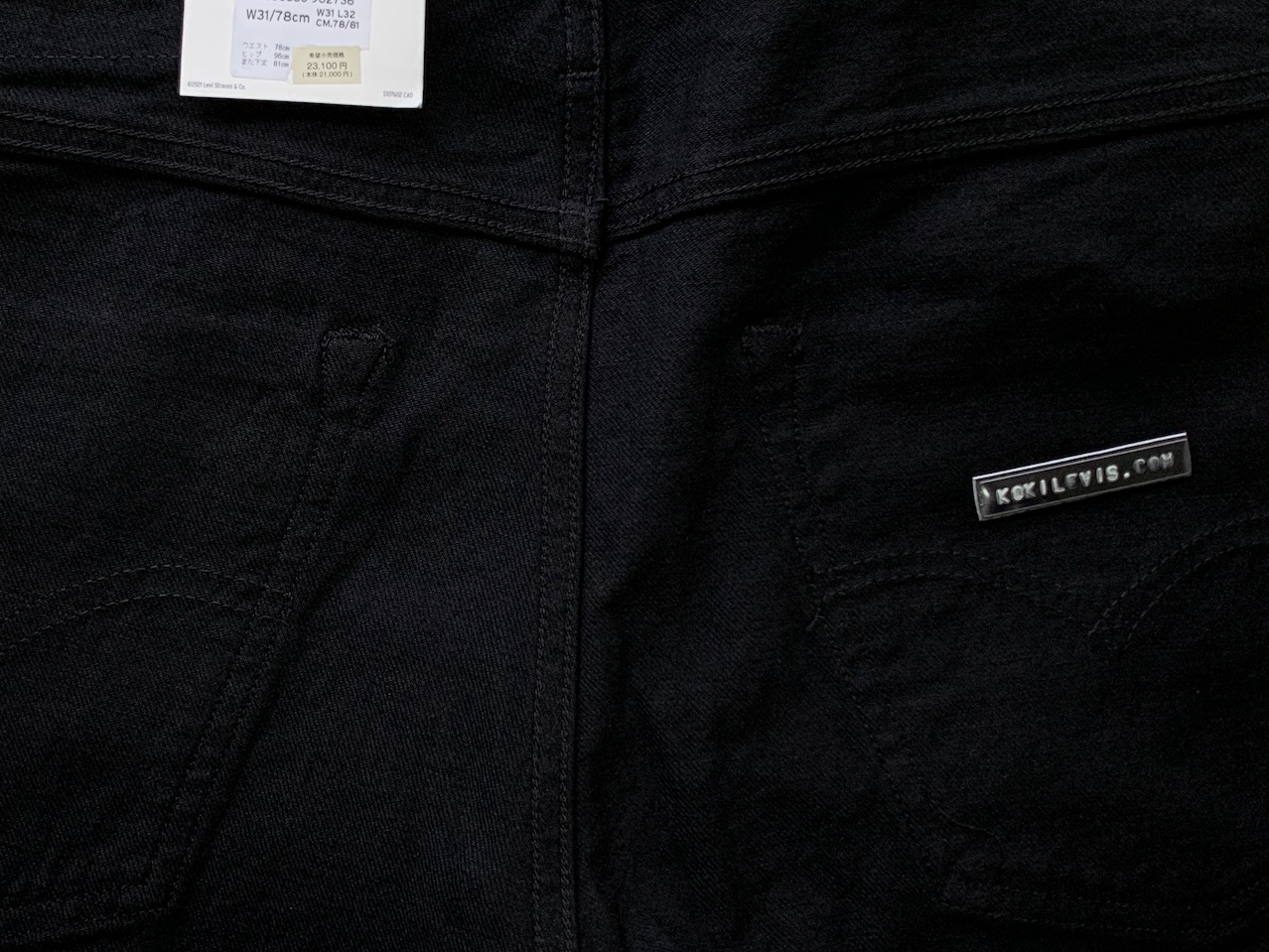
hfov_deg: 45.7
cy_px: 453
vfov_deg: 35.1
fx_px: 1503
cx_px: 576
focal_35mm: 41
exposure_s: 1/75
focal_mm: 4.25
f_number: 1.8
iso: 100
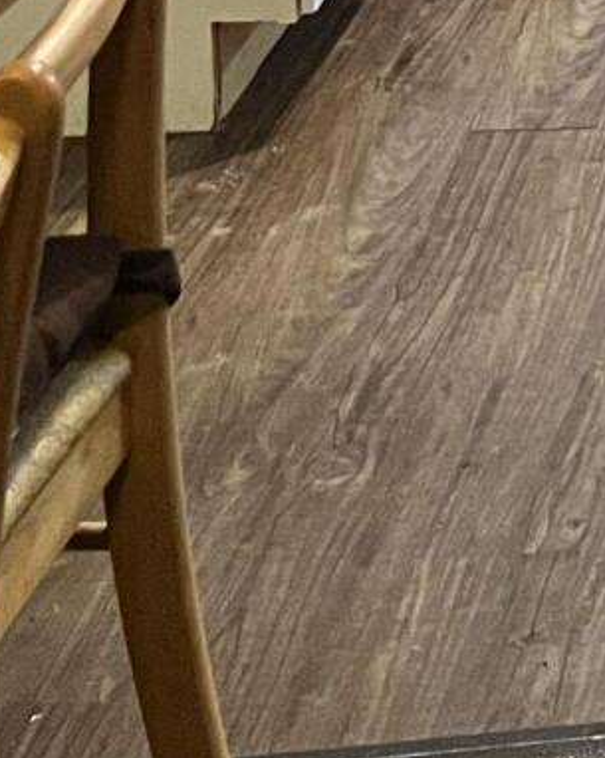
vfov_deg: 12.1
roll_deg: +1.4
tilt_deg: -6.4
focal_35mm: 133
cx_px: 1365
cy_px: -962
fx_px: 2980
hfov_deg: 10.3
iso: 320
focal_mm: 5.7
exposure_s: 1/60
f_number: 1.5
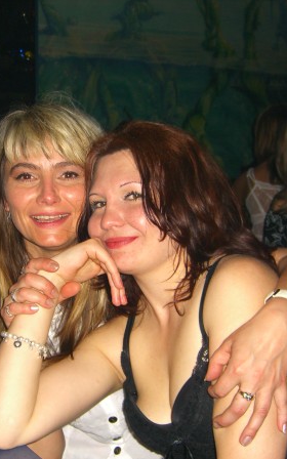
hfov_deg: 23.8
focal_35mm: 54
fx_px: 676
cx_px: 87
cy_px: 230
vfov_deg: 37.5
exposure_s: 1/60
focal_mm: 7.9
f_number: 2.8
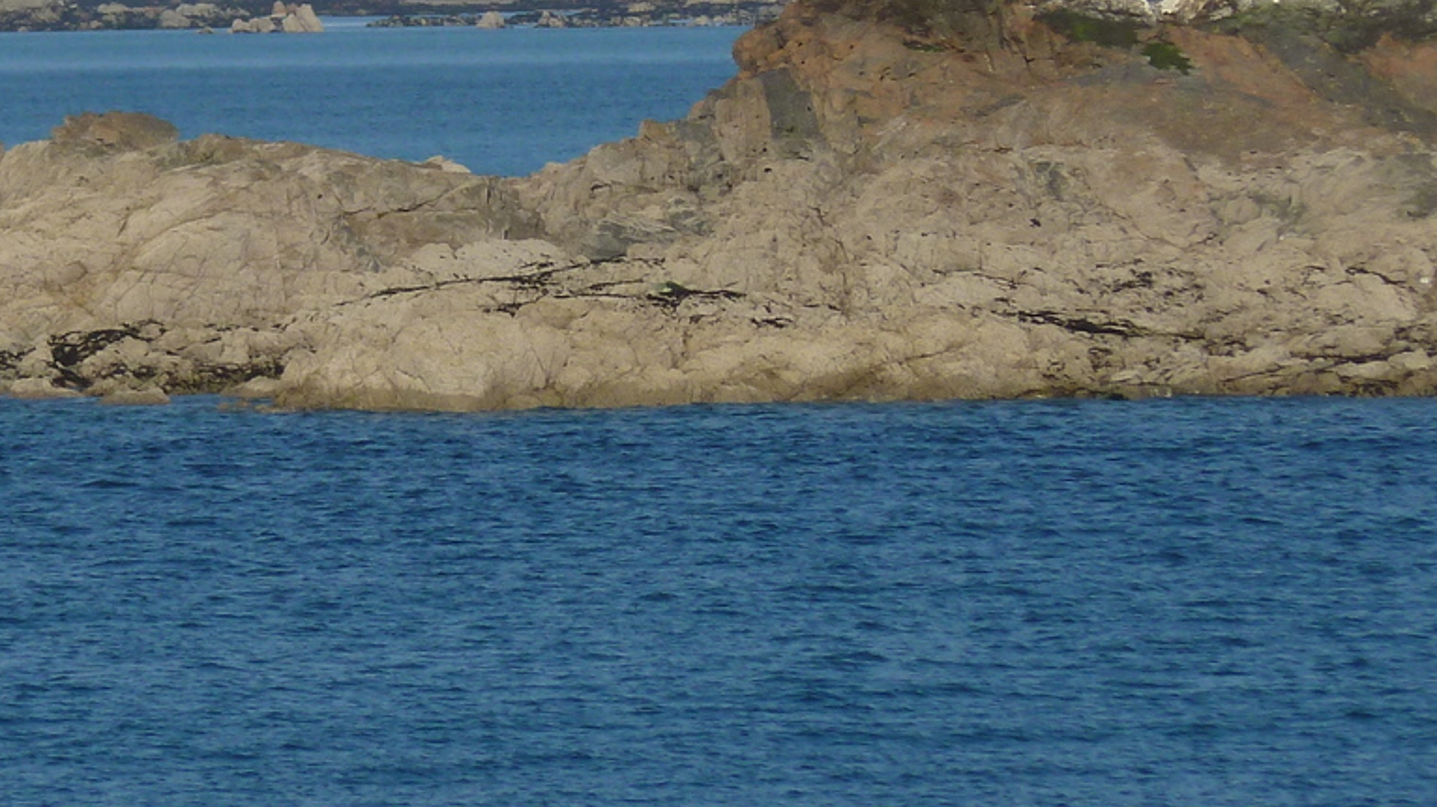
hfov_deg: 3.7
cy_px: 73
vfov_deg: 2.1
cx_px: 324
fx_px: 22514
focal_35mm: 591
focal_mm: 42.6
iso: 80
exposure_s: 1/500
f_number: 5.6
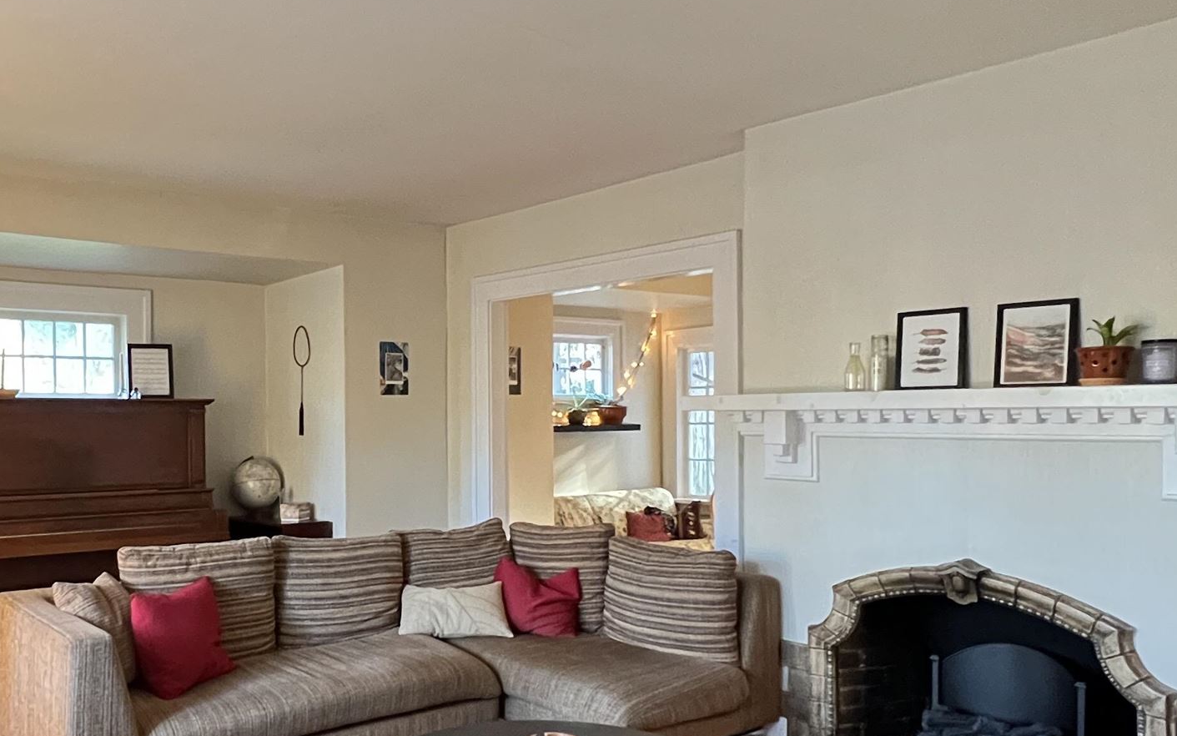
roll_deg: +0.3
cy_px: 415
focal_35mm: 30
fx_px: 962
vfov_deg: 41.8
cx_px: 373
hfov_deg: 61.1
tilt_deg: +0.2
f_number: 1.8
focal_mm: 1.57
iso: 1000
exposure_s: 1/40
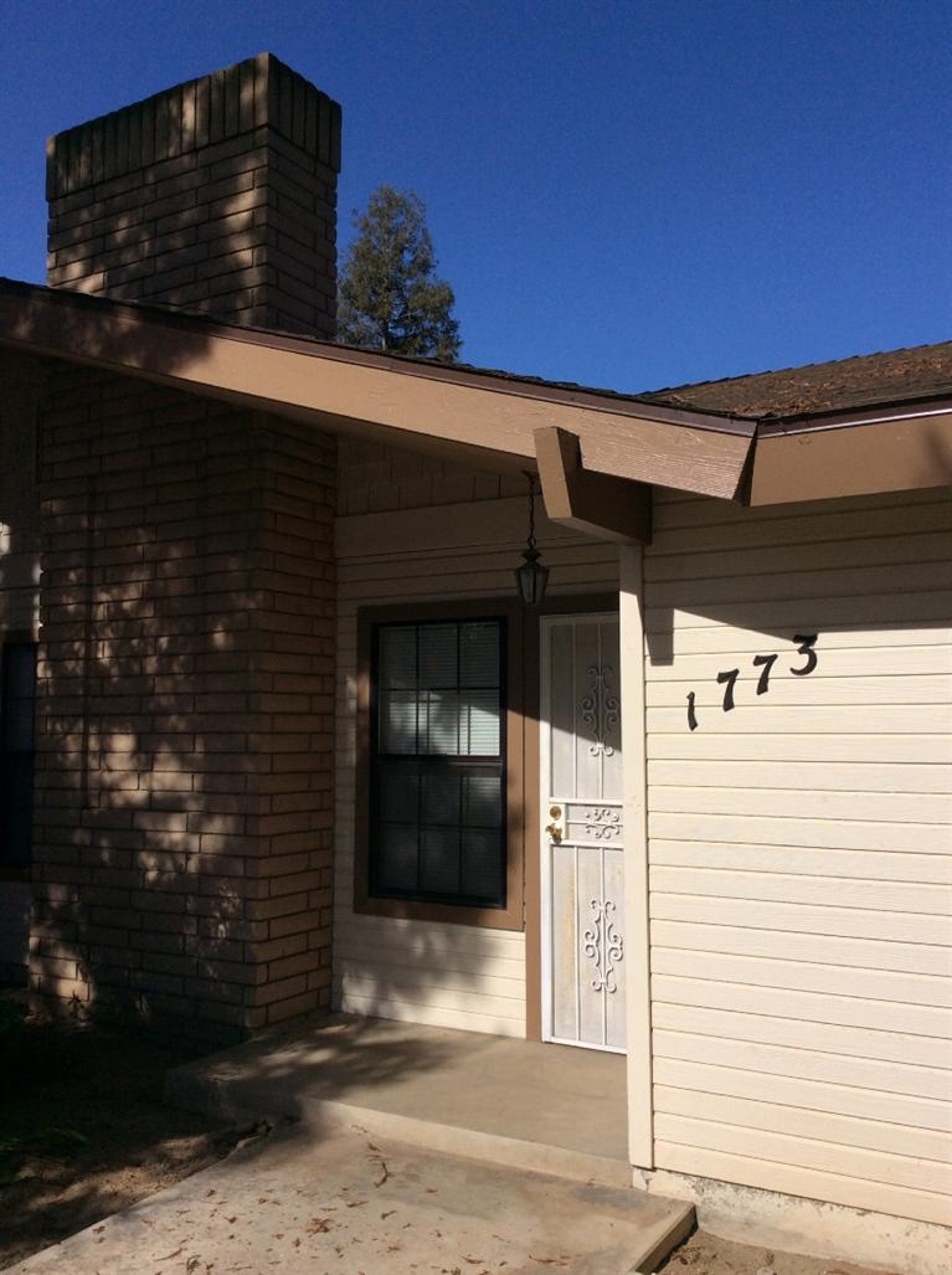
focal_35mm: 32
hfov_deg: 44.1
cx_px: 476
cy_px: 638
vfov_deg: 56.9
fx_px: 1177
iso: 32
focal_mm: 3.3
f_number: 2.4
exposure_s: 1/3367
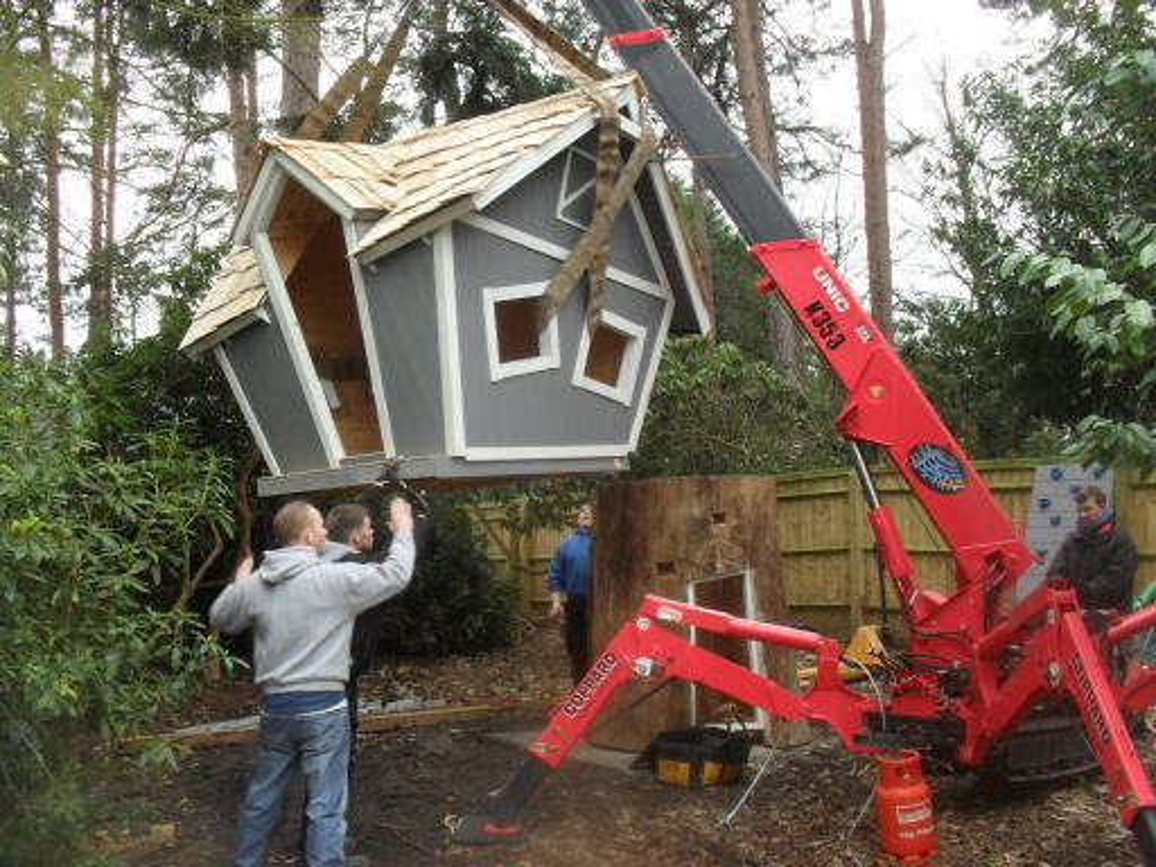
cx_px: 578
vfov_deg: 40.7
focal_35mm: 35
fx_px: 1169
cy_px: 434
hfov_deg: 52.6
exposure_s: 1/45
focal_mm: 6.3
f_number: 3.2
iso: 100
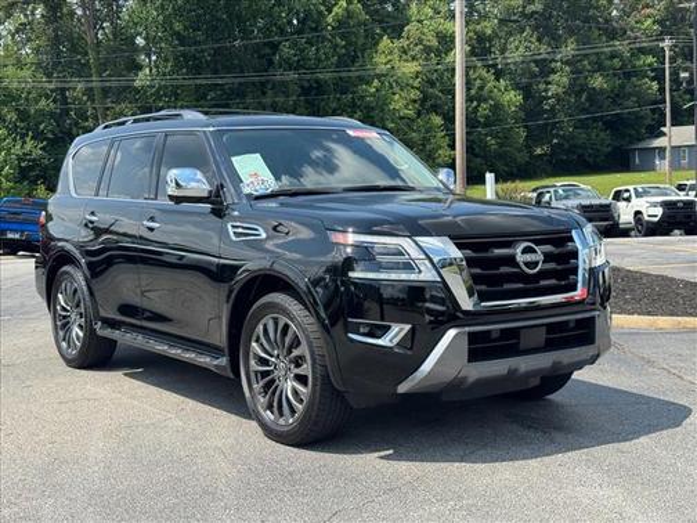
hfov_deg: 39.7
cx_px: 348
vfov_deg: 30.3
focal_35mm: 48
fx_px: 966
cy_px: 262
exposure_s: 1/2252
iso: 64
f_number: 1.78
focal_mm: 6.76
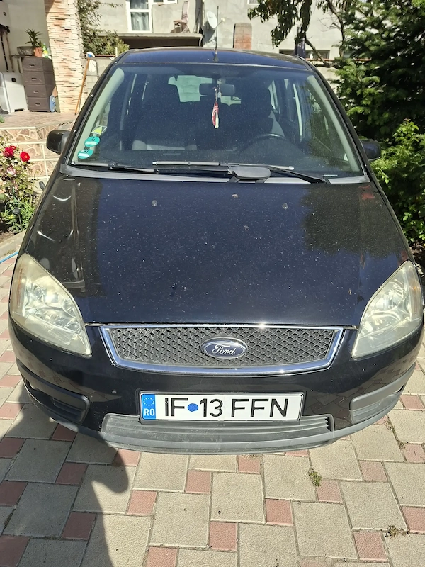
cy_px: 284
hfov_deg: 58.9
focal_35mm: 23
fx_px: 377
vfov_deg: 73.9
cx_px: 212
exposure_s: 1/1862
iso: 50
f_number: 1.8
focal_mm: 5.54
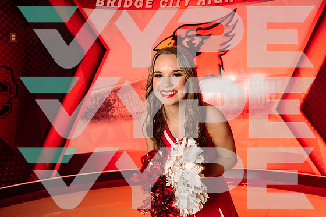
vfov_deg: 44.9
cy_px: 108
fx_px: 263
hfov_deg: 63.7
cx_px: 168
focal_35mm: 29
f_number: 6.3
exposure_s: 1/250
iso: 200
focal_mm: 28
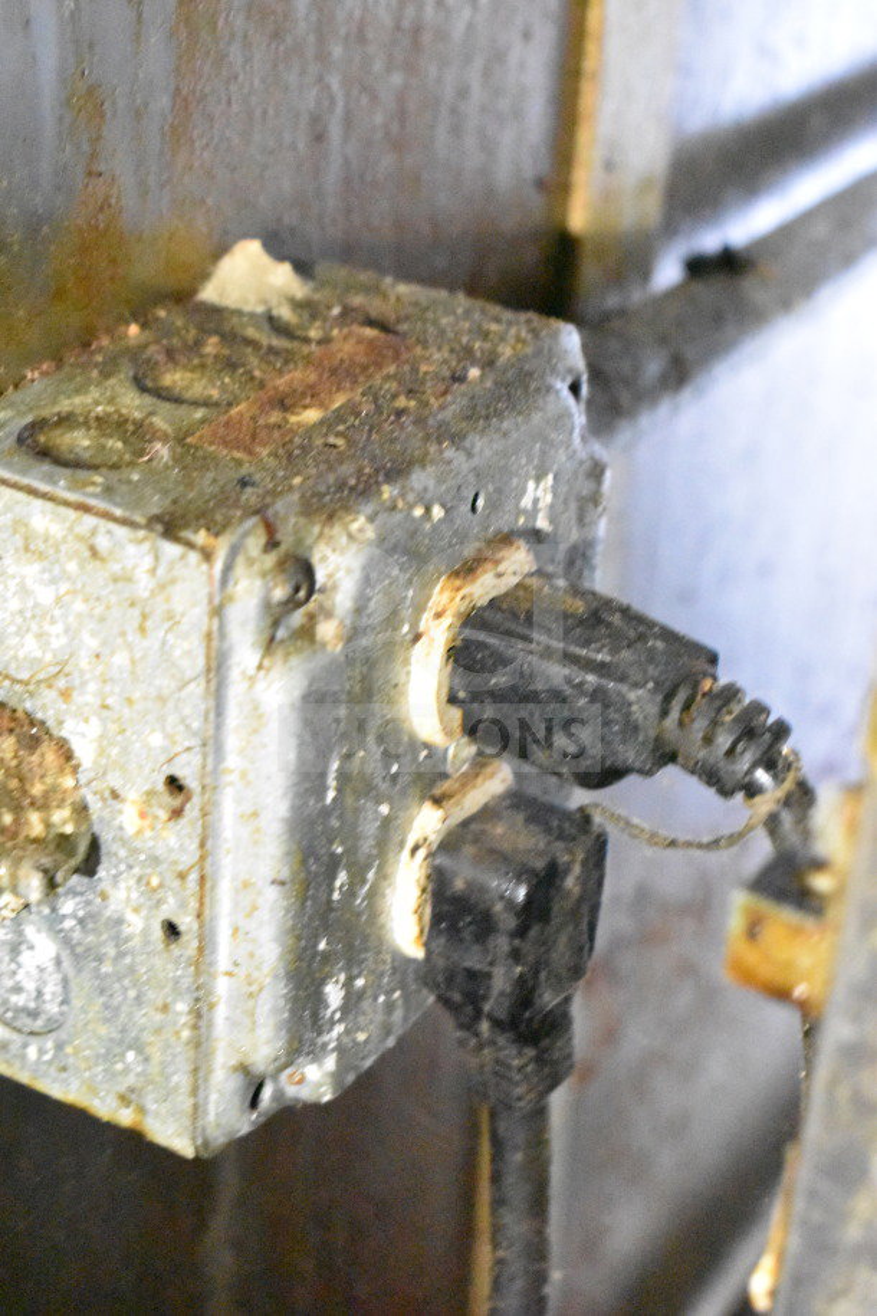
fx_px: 2631
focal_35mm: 72
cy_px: 658
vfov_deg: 28.1
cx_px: 438
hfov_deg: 18.9
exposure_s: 1/30
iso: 25600
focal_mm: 48
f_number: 5.3
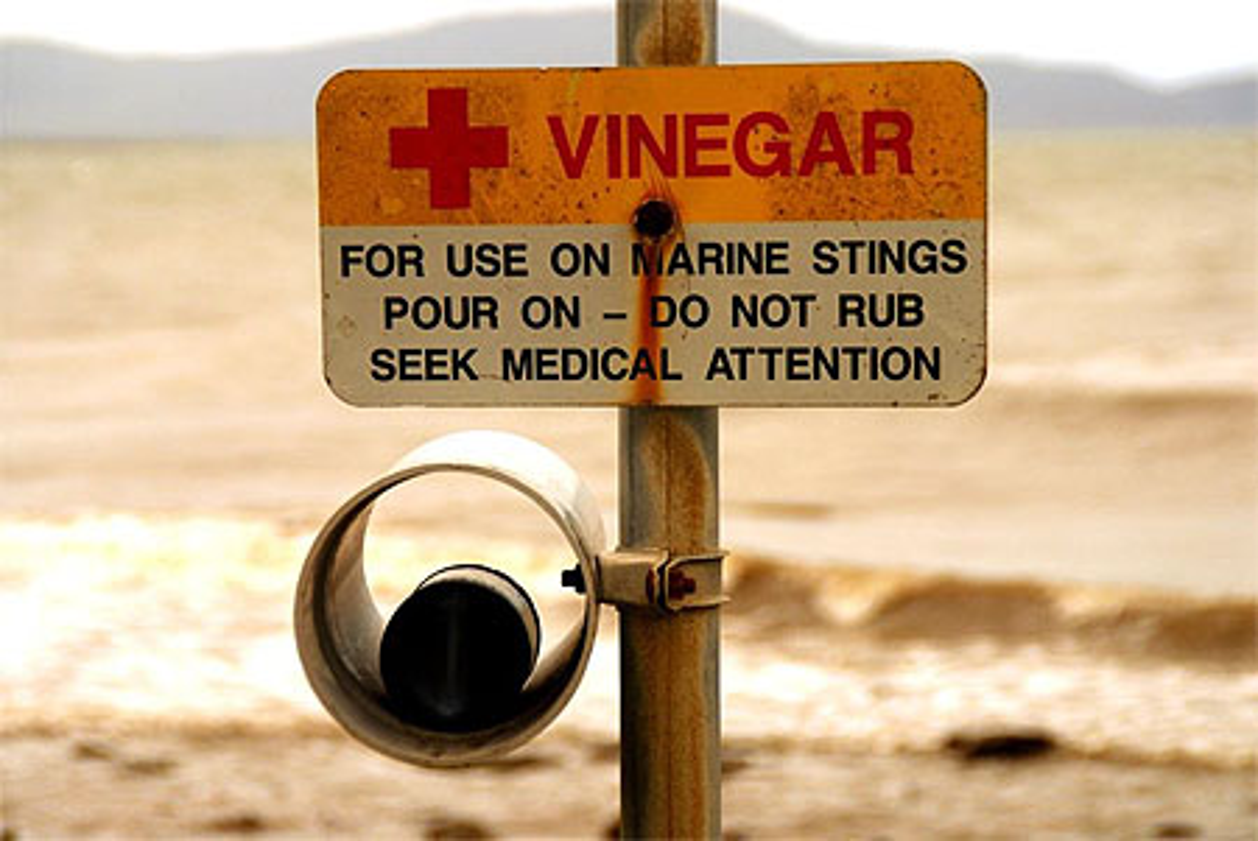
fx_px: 5247
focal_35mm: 150
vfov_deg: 9.2
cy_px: 420
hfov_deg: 13.7
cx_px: 629
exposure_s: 1/1250
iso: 320
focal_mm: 100
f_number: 5.6
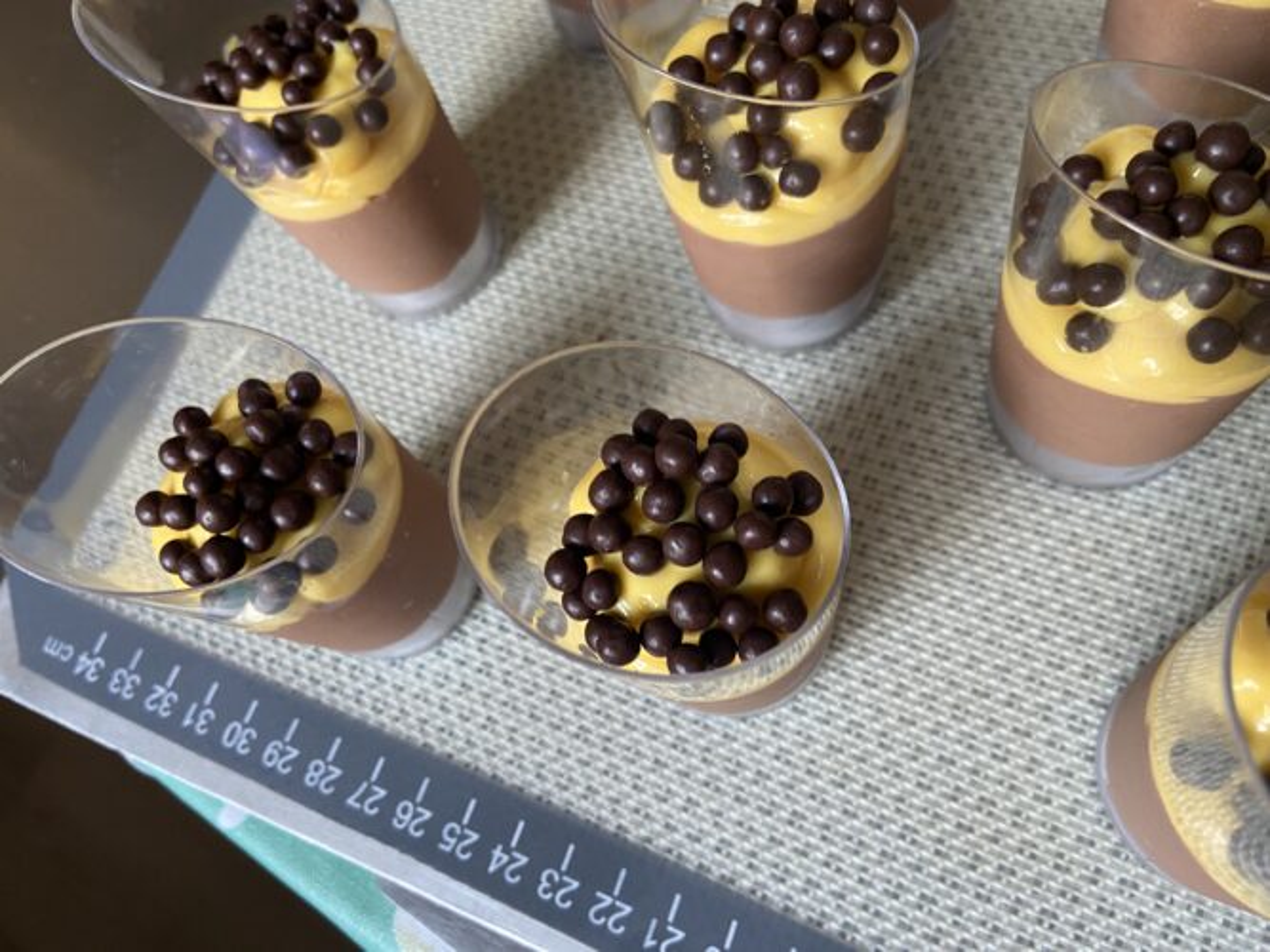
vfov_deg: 53.0
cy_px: 476
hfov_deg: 67.3
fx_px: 954
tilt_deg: -67.3
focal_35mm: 26
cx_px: 635
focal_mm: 4.25
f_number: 1.8
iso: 160
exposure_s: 1/60
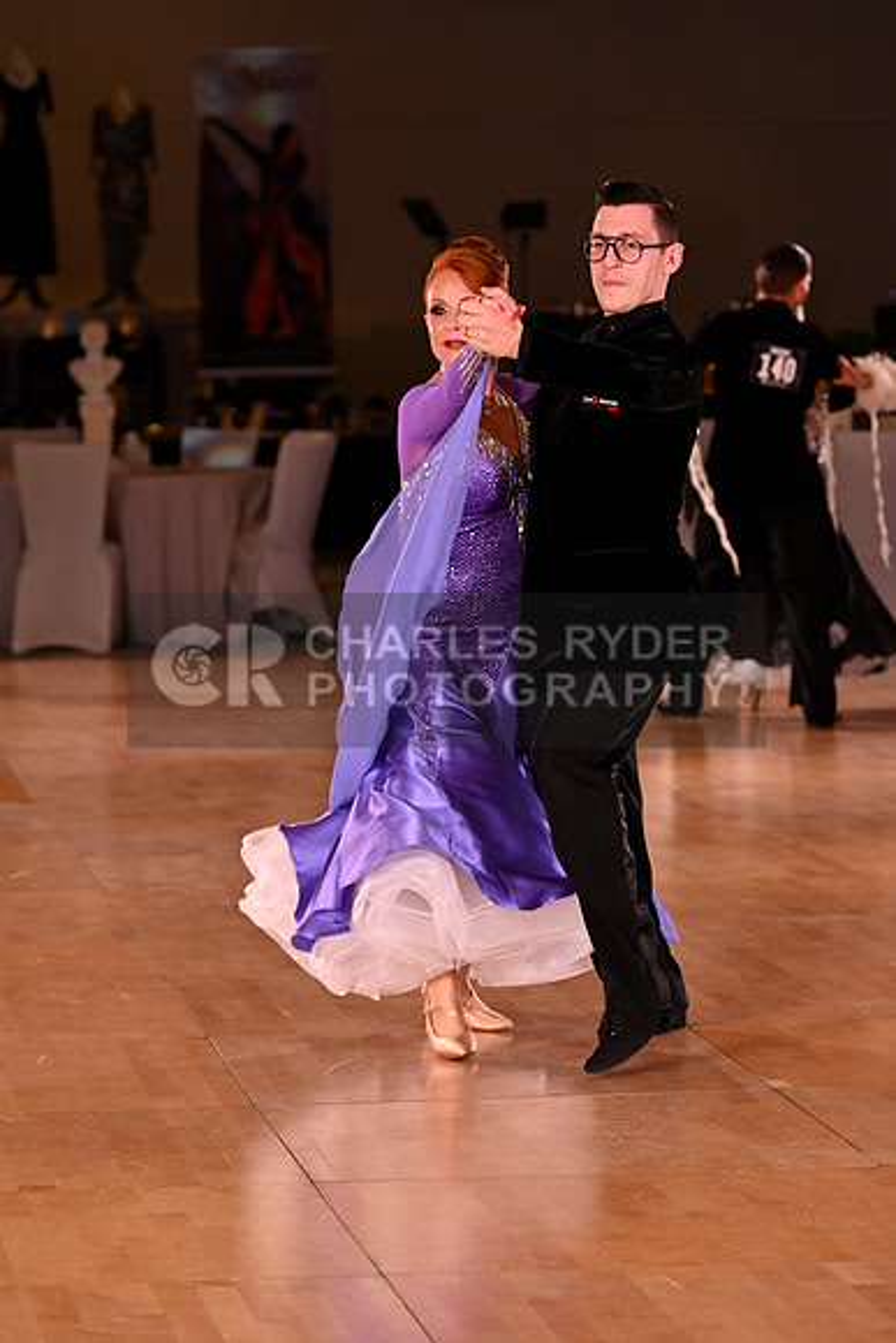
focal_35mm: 155
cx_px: 448
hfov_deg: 8.9
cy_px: 672
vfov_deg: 13.2
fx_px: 5783
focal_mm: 155
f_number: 5
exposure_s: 1/200
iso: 2000
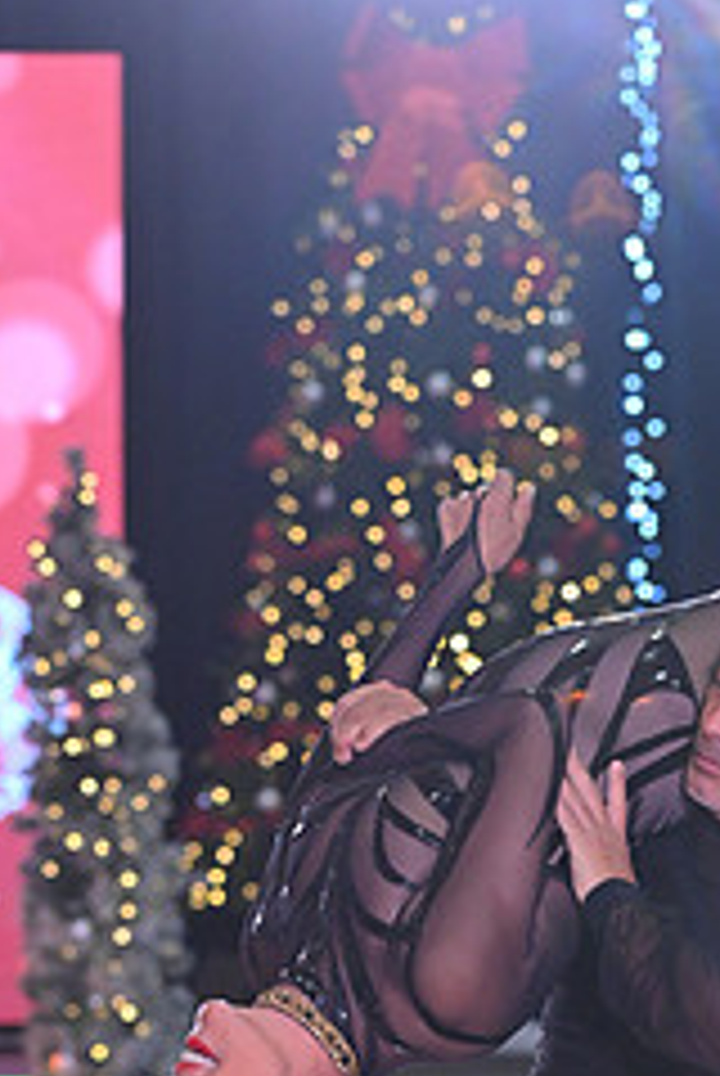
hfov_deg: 4.7
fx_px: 8704
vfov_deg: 7.0
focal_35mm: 291
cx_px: 704
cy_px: 1288
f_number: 5
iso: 2000
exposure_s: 1/320
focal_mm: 120
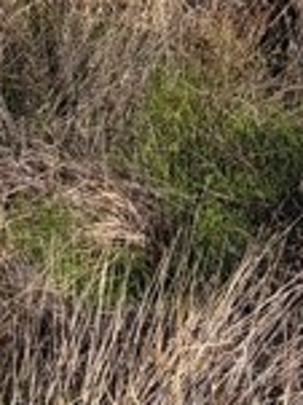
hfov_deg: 7.0
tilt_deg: -4.3
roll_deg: -0.8
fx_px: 2373
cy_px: -413
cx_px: -338
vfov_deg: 9.1
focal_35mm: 203
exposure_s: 1/6024
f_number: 1.78
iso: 64
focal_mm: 6.76
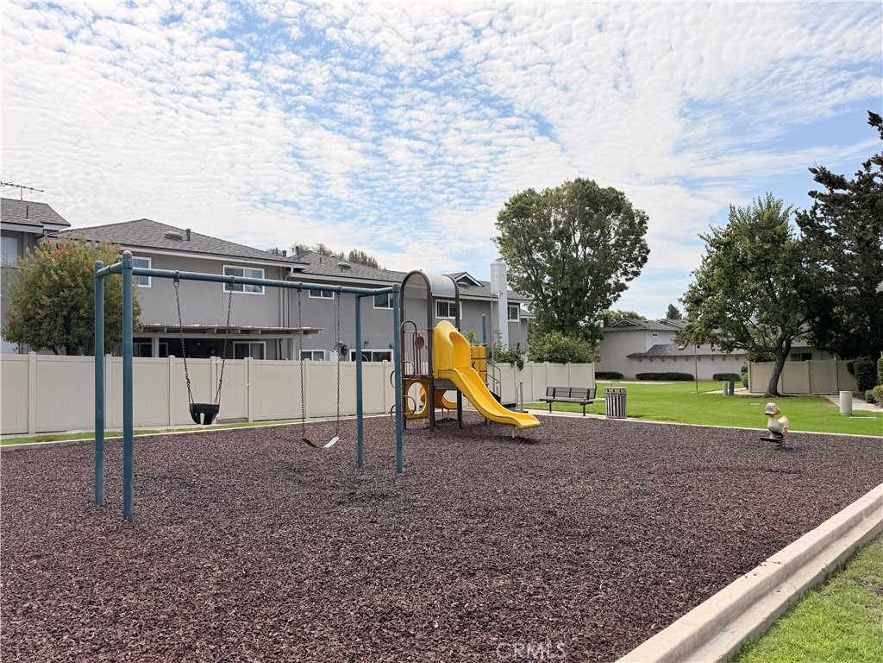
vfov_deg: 56.8
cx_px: 442
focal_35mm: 24
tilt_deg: +2.0
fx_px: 612
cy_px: 332
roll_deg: +1.6
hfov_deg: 71.6
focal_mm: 6.76
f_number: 1.78
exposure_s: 1/10309
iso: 80
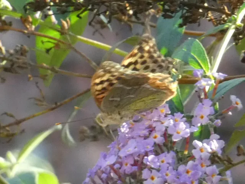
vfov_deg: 4.2
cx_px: 122
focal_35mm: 350
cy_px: 92
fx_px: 2477
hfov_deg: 5.7
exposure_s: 1/80
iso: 400
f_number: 5.6
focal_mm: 62.7
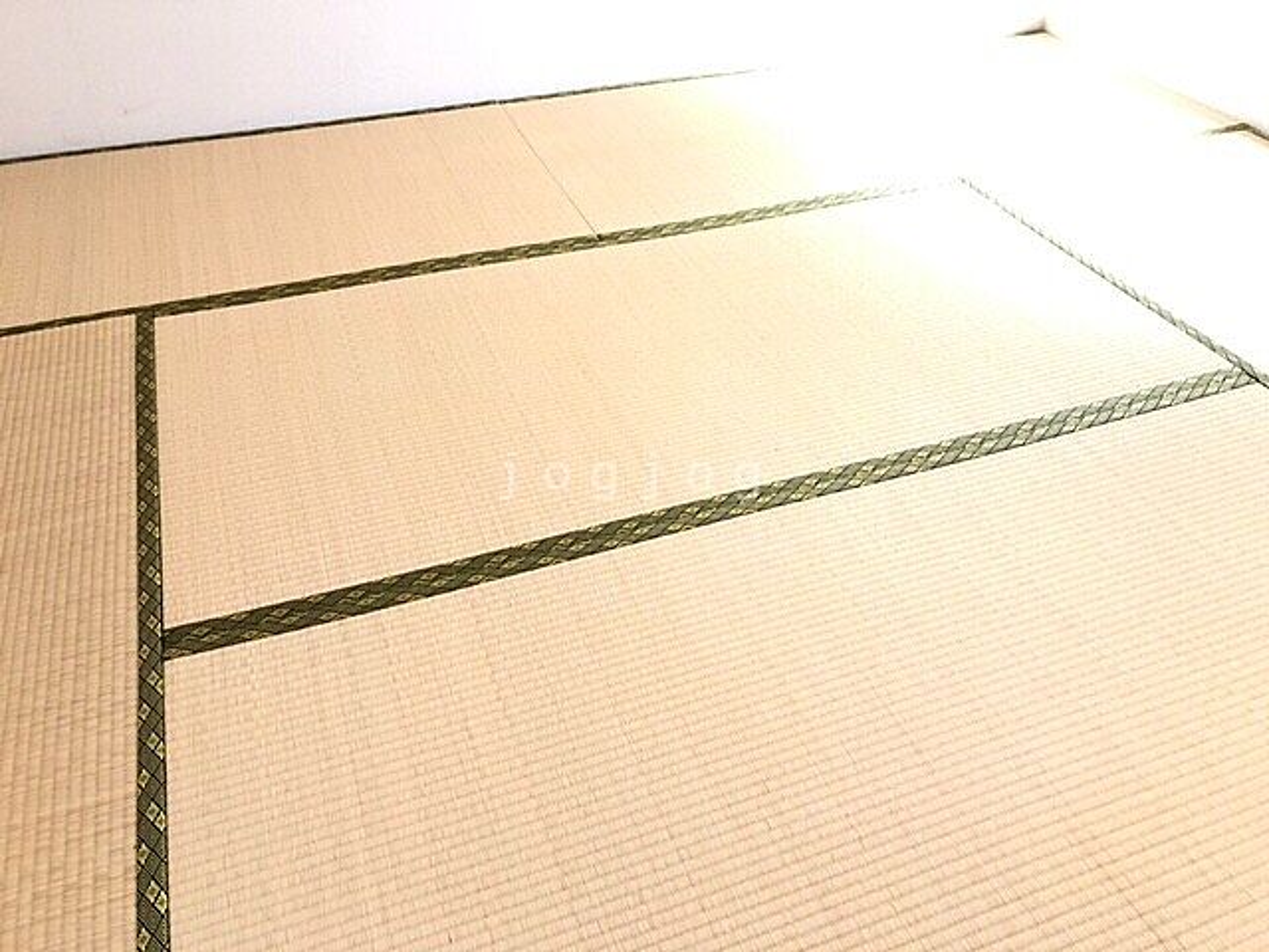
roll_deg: +0.2
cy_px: 476
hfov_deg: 63.4
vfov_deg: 49.7
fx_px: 1026
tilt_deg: -40.0
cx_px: 634
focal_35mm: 28
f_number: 1.8
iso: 25
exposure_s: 1/50
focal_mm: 3.99
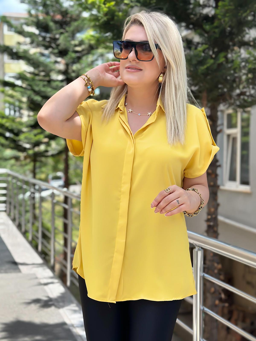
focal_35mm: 48
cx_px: 128
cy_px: 170
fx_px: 473
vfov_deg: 39.7
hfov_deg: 30.3
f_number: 1.8
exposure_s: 1/1400
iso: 80
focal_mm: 6.86
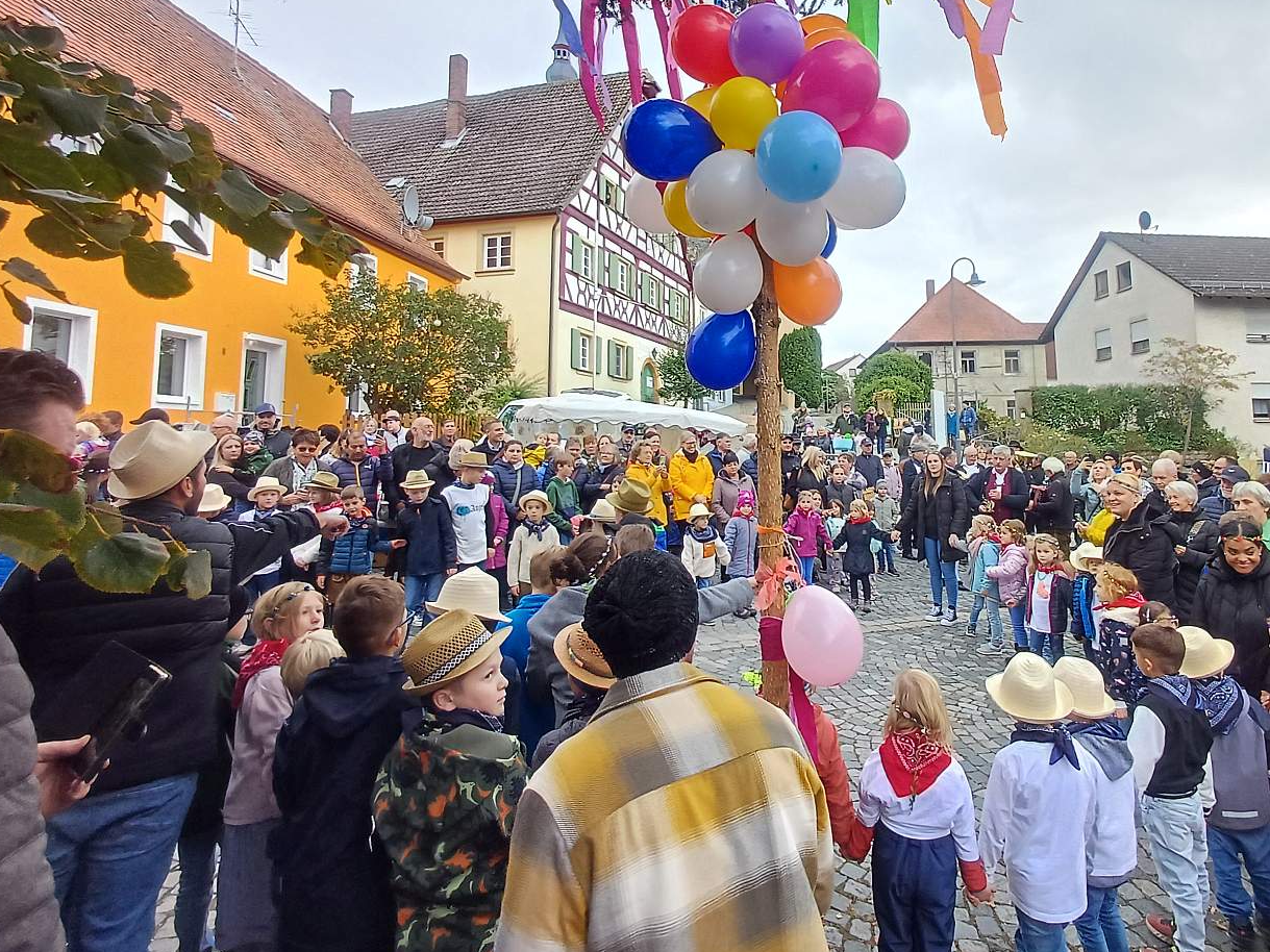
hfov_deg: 78.4
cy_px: 366
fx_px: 770
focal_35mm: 21
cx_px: 738
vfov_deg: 62.7
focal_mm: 1.64
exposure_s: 1/100
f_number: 2.2
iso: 80
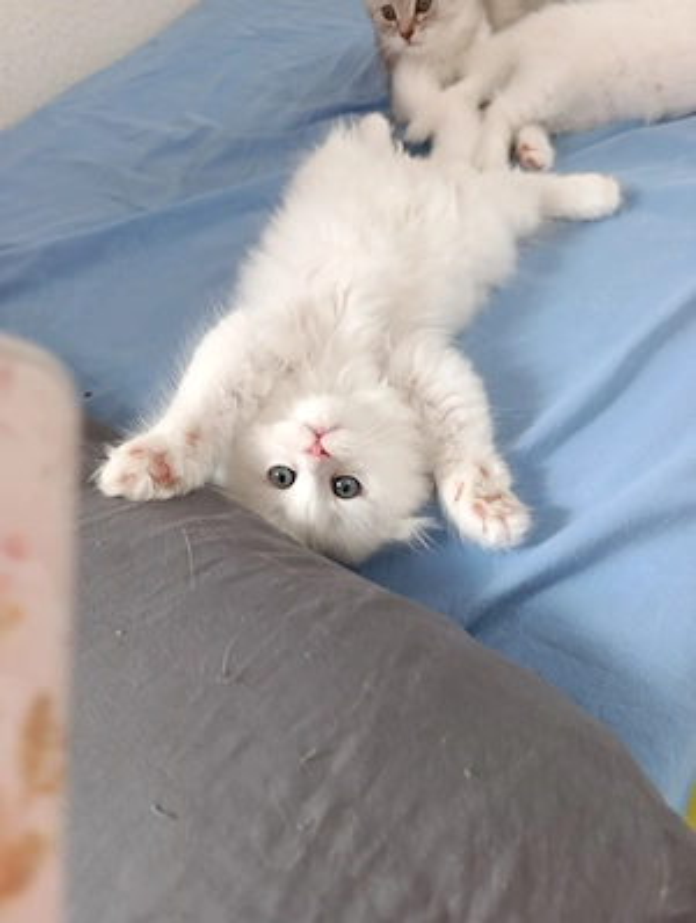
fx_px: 615
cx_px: 348
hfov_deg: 59.0
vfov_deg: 73.8
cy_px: 462
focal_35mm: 23
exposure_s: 1/101
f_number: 1.6
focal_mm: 6.14
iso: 640
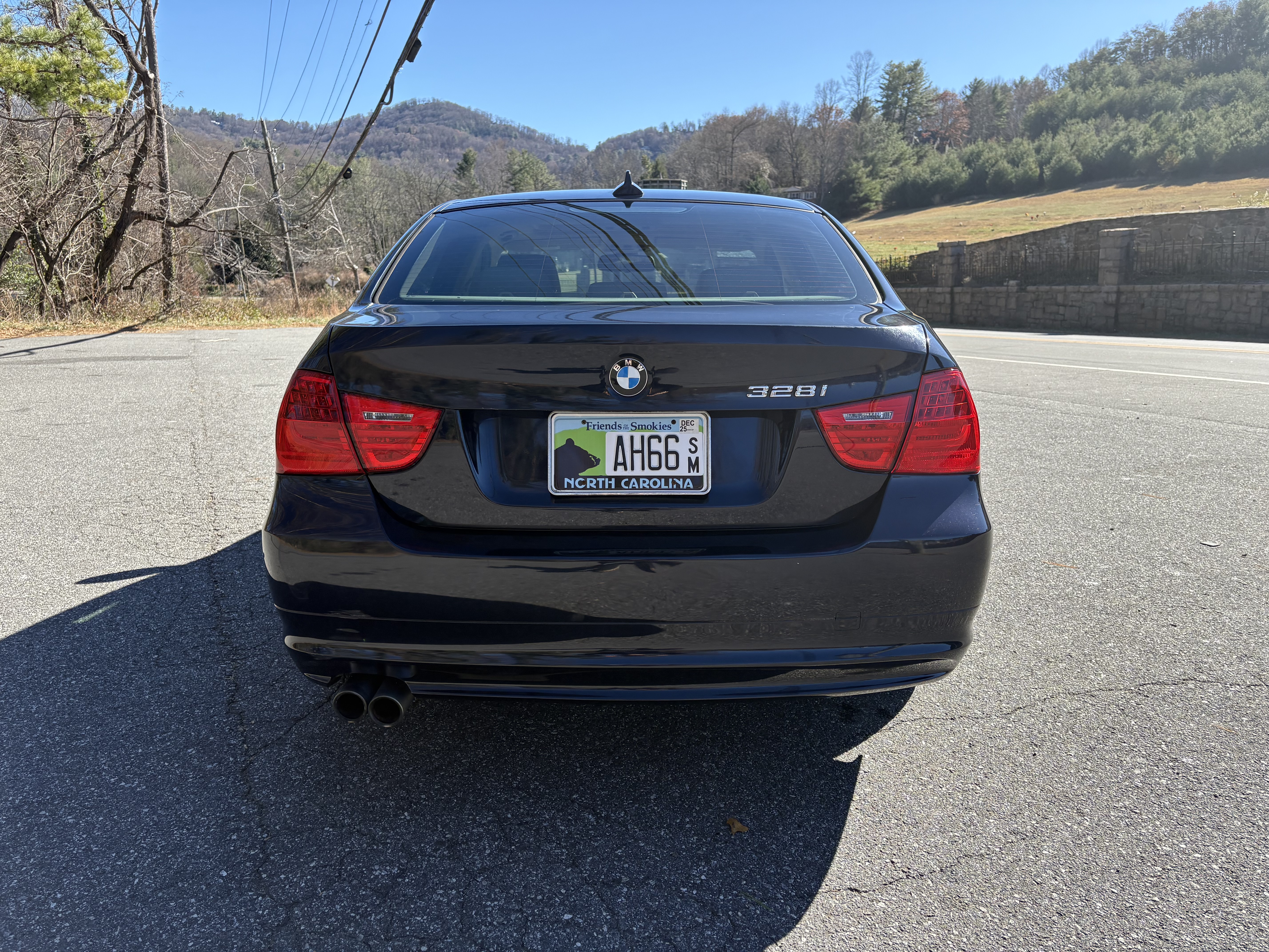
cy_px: 476
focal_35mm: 26
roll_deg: -0.4
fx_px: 953
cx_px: 634
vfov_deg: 53.1
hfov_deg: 67.3
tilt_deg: -11.6
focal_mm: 5.96
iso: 64
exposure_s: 1/1550
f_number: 1.6
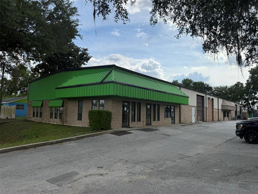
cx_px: 129
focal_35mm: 24
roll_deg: -0.8
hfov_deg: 71.6
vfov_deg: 56.8
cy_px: 97
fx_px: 179
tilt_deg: +6.3
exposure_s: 1/4673
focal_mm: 6.76
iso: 80
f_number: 1.78
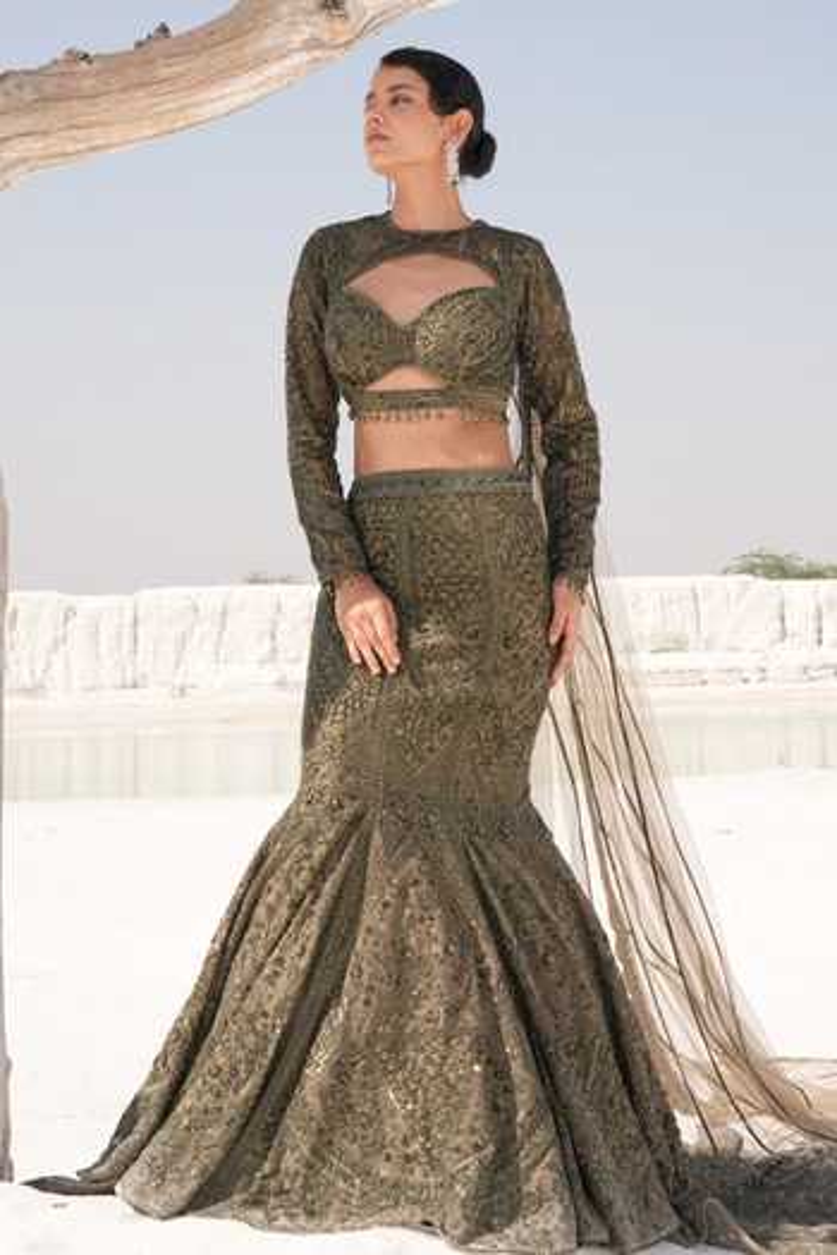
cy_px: 628
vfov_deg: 43.6
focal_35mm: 45
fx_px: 1569
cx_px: 418
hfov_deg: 29.9
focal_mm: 45
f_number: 10
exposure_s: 1/160
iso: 125
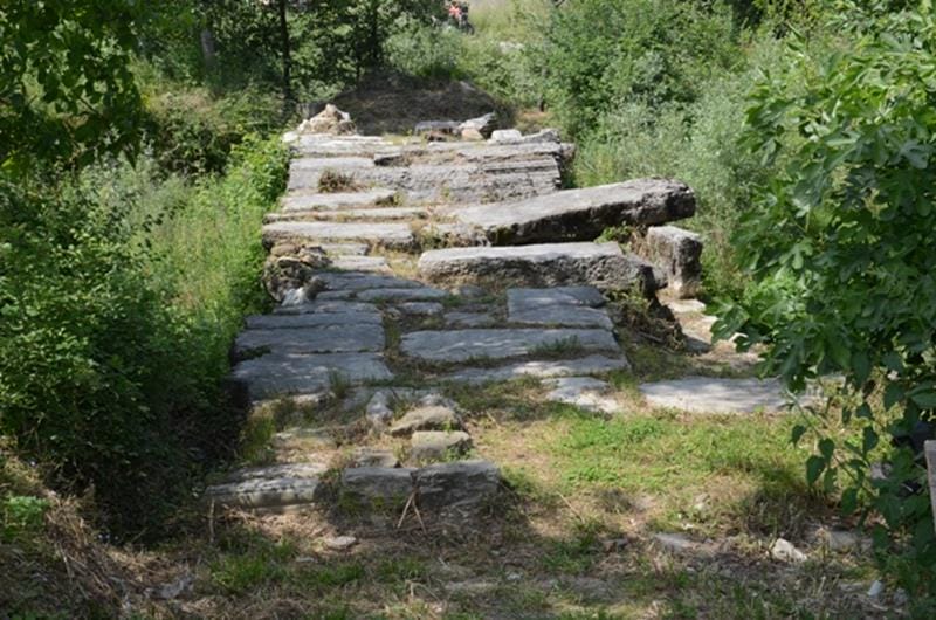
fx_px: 1557
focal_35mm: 60
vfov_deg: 22.5
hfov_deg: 33.5
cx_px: 468
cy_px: 310
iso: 320
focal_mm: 40
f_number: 9
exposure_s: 1/250
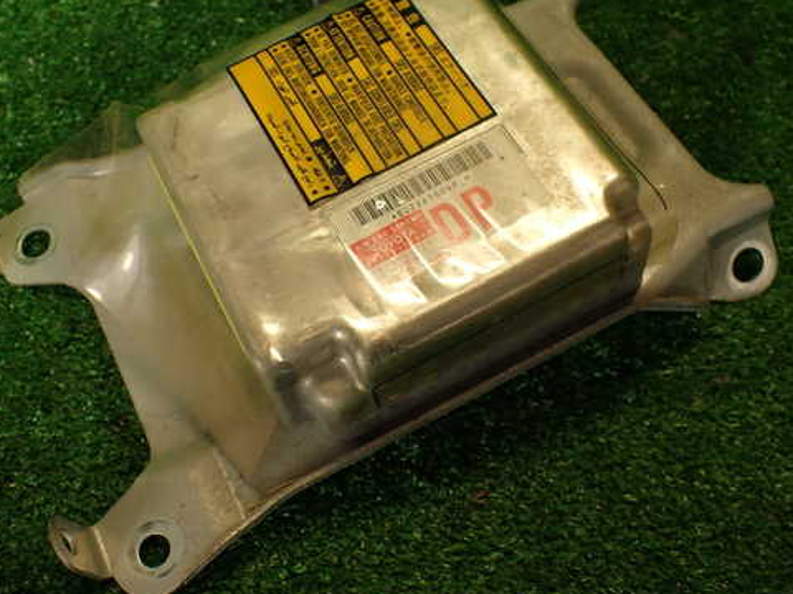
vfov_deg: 35.9
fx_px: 916
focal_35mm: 40
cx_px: 352
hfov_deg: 46.7
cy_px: 277
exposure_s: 1/60
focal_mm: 5.79
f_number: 2.4
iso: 160
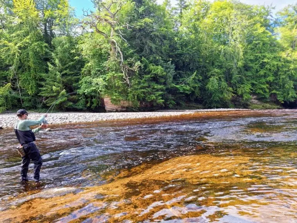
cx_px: 148
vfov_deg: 58.9
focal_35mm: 23
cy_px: 112
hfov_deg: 73.9
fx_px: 197
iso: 40
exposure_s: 1/529
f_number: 1.8
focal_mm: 5.54
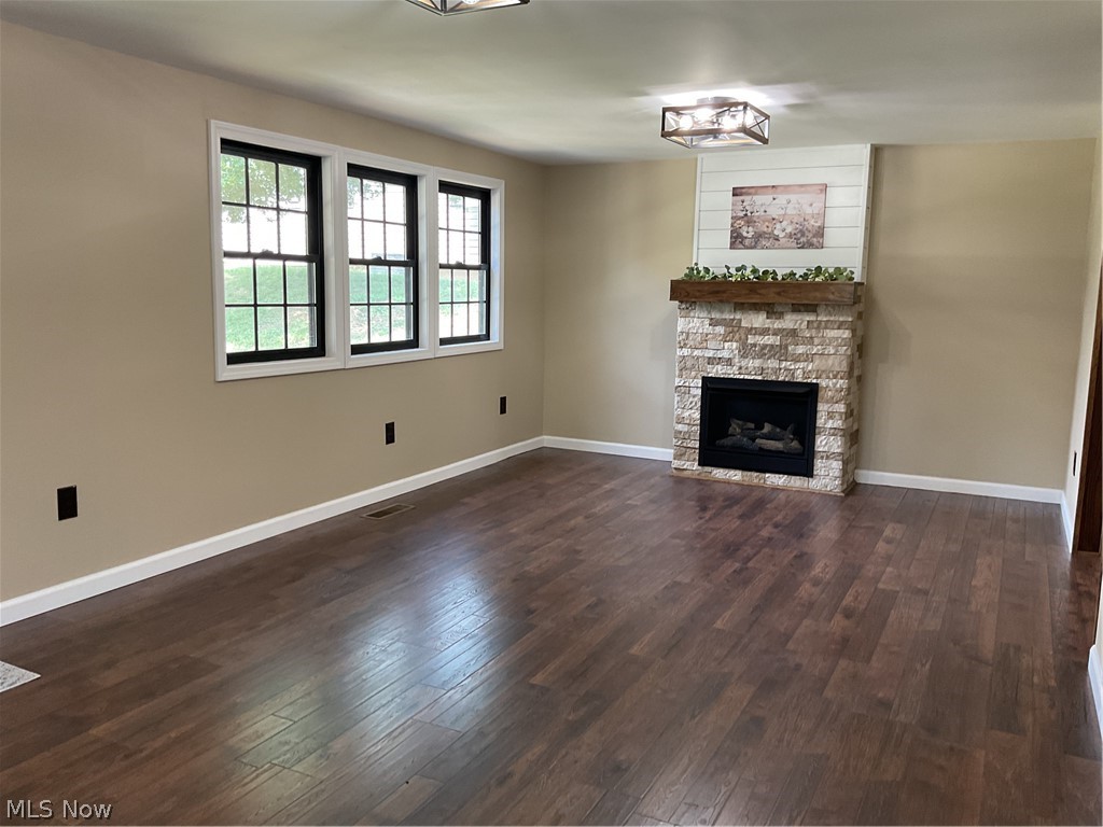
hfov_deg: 61.7
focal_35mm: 29
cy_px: 414
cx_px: 552
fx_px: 924
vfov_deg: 48.2
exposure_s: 1/60
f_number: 1.8
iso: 80
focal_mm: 3
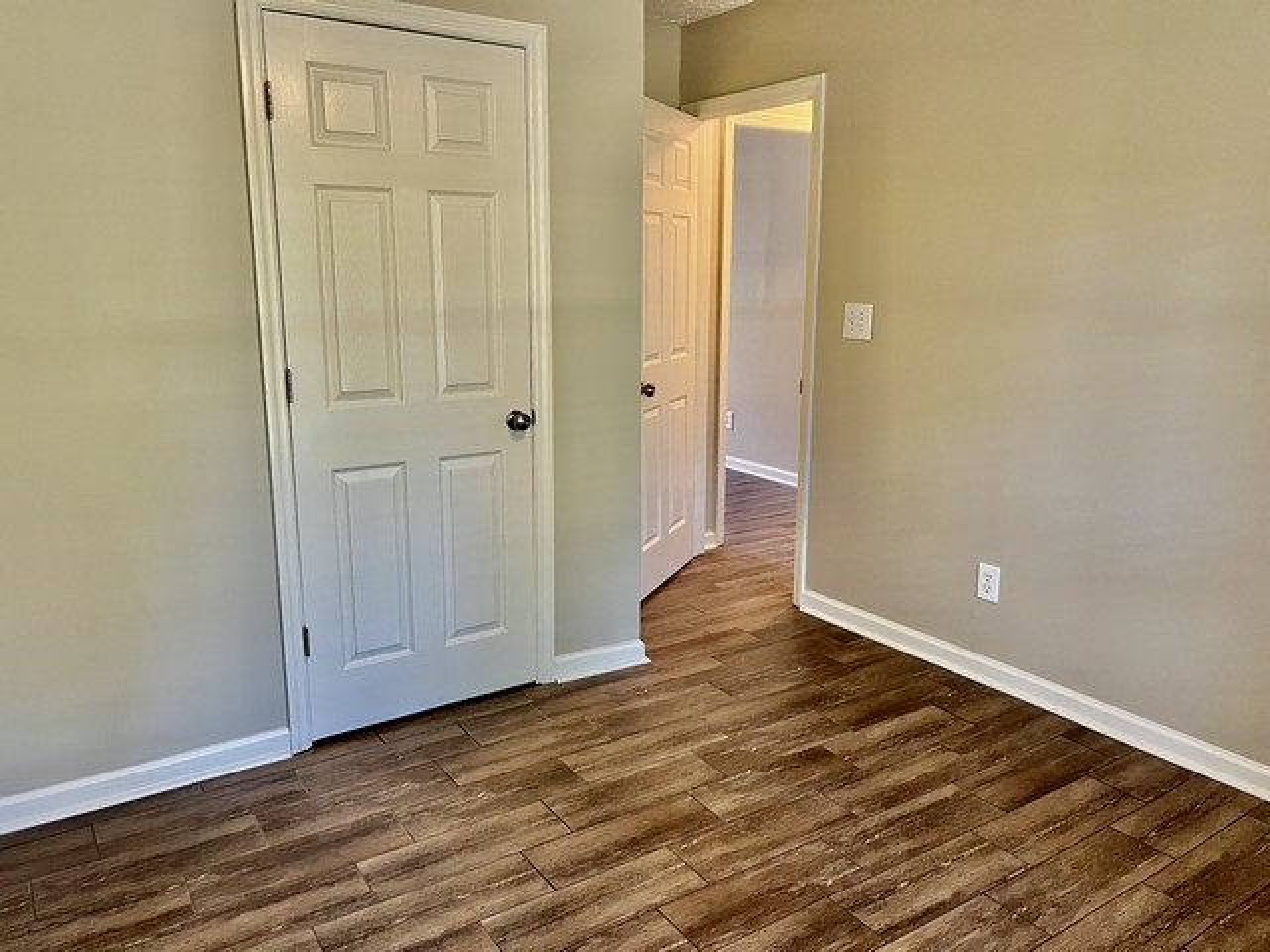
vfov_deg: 53.1
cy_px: 476
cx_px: 635
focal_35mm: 26
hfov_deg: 67.3
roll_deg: -0.2
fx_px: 954
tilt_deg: -11.9
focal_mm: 5.1
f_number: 1.6
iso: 320
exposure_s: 1/60
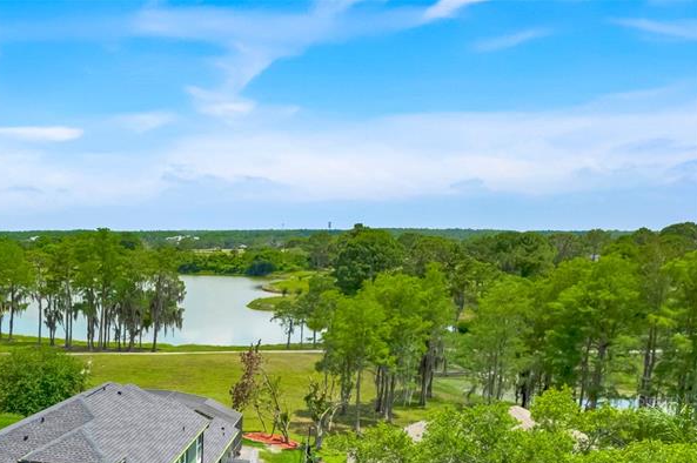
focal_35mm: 38
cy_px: 399
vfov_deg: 33.5
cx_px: 102
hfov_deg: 46.9
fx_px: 735
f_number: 2.8
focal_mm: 8.38
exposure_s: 1/500
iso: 100
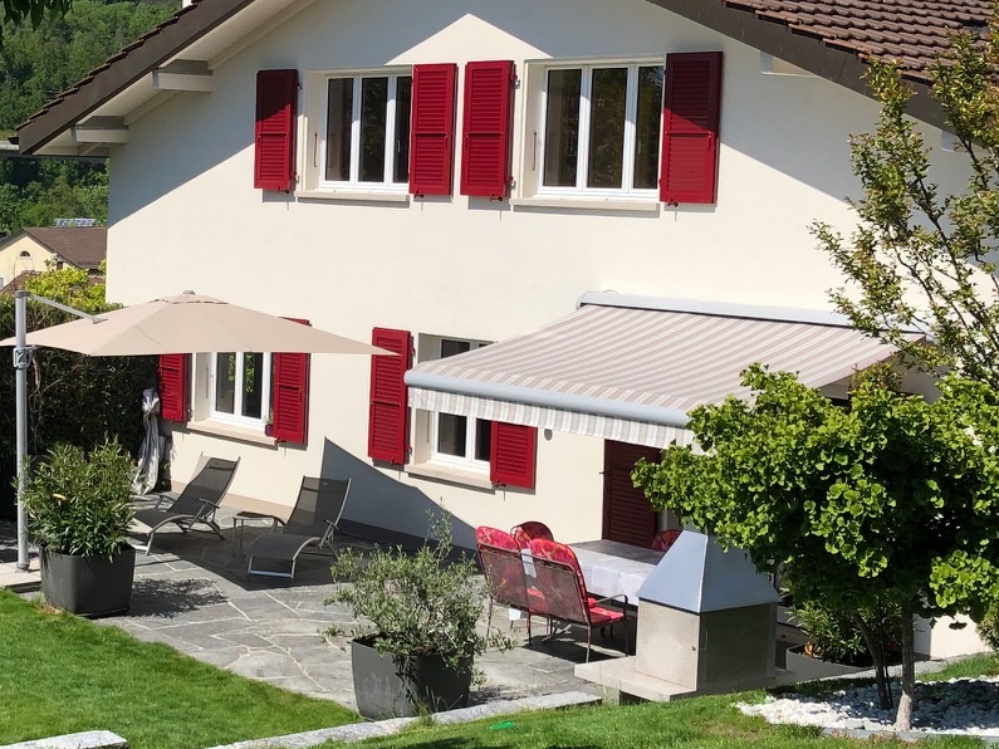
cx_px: 280
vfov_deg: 20.7
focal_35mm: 71
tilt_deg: -4.7
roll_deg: -1.9
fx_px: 2049
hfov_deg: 27.1
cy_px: 333
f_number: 1.8
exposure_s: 1/1779
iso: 20
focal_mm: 3.99
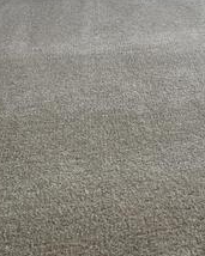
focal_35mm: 91
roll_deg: +1.0
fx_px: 691
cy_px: -90
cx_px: 234
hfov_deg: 16.3
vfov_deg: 19.2
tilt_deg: -6.6
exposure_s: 1/138
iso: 64
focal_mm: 5.7
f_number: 1.5
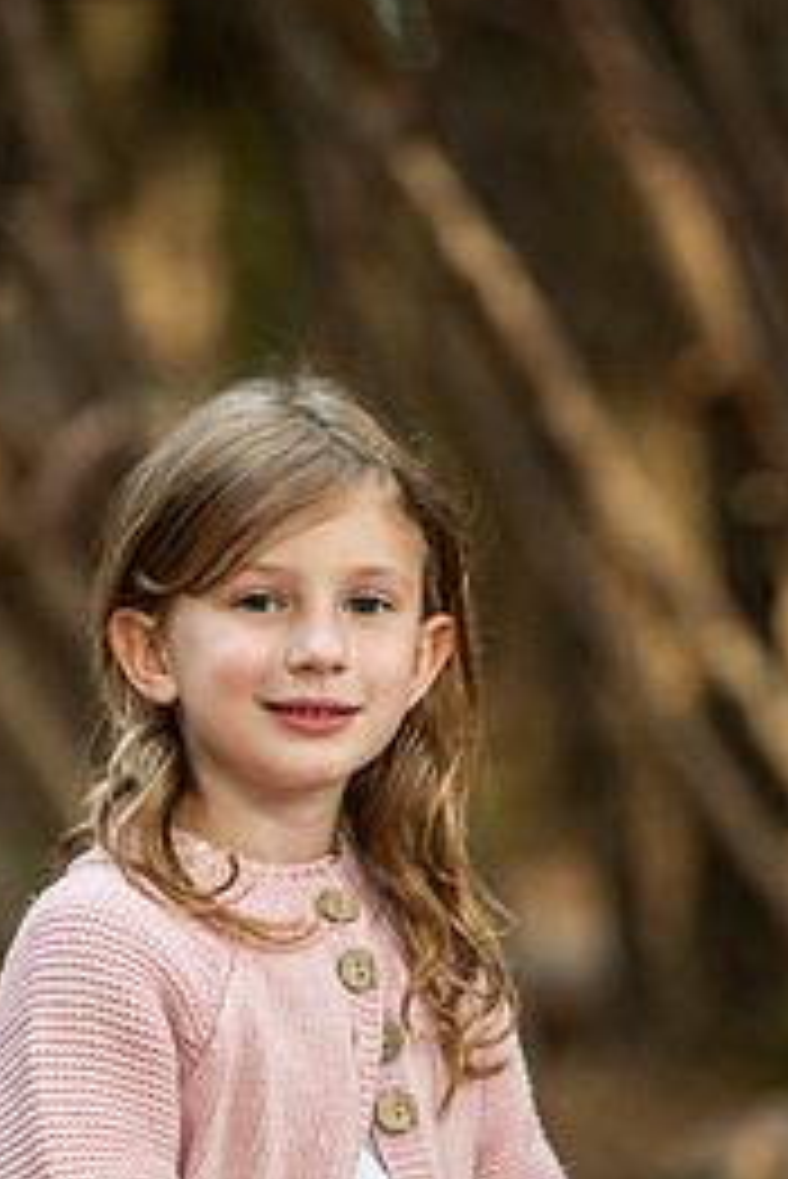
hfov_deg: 5.2
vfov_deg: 7.7
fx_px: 8721
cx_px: 387
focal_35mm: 266
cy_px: 976
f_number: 3.5
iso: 250
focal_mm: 155
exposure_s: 1/60
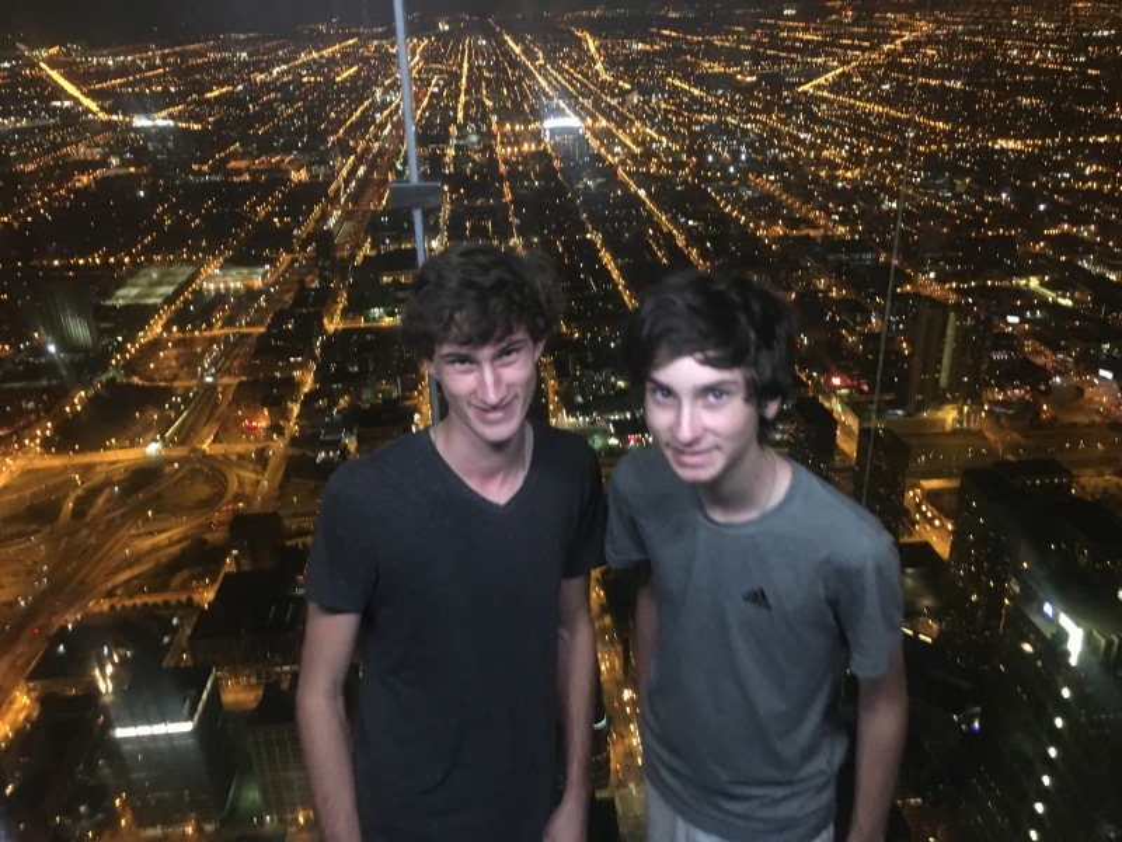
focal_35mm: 29
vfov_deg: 48.2
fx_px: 940
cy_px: 421
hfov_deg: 61.7
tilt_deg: -23.3
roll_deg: +2.8
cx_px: 561
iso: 400
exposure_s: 1/15
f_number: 2.2
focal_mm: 4.15
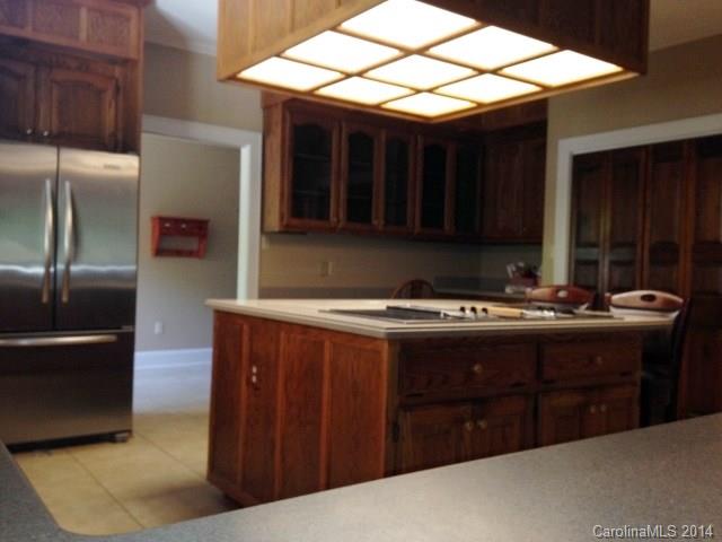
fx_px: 688
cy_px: 271
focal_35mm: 33
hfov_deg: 55.4
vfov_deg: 42.9
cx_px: 361
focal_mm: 4.12
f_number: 2.4
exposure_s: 1/20
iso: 125
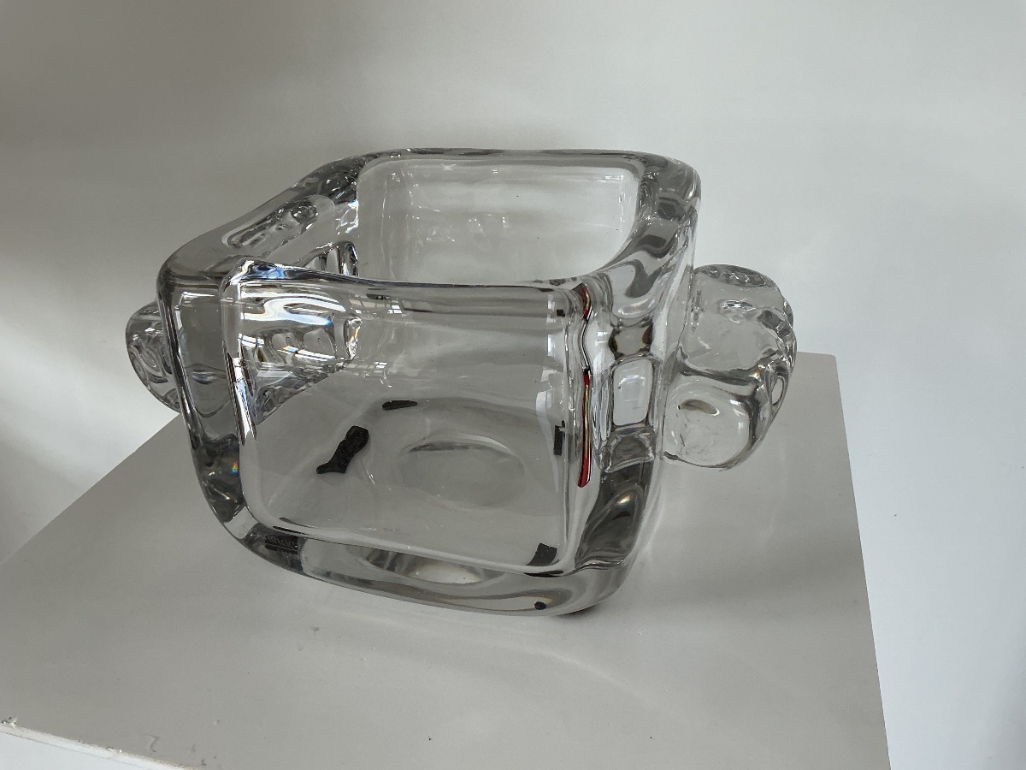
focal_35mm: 29
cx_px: 513
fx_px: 860
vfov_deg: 48.2
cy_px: 385
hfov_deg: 61.7
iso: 40
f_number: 1.8
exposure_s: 1/120
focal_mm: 3
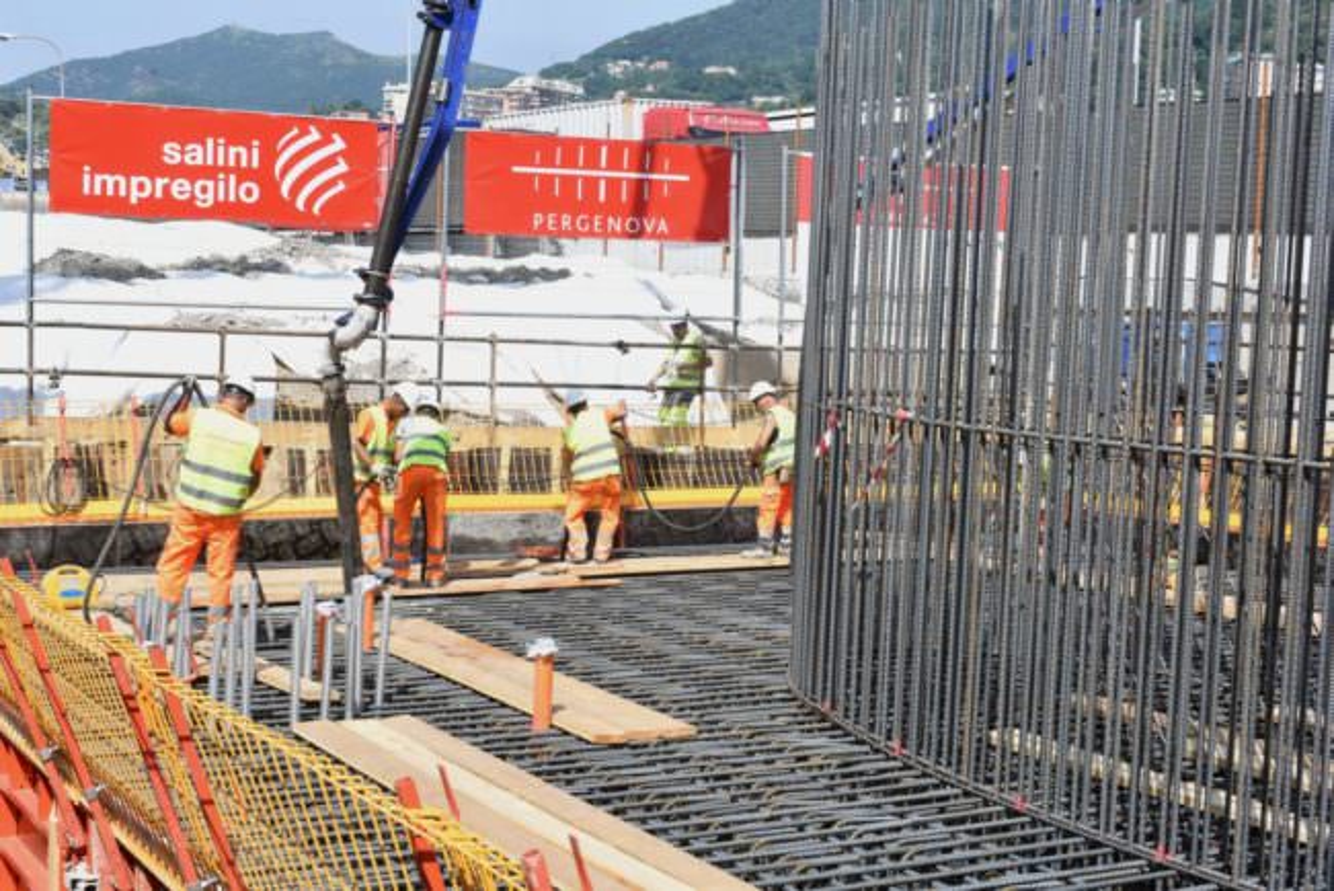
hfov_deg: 36.2
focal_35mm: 55
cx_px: 667
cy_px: 446
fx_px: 2039
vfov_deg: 24.6
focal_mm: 55
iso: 400
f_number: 11
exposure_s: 1/250
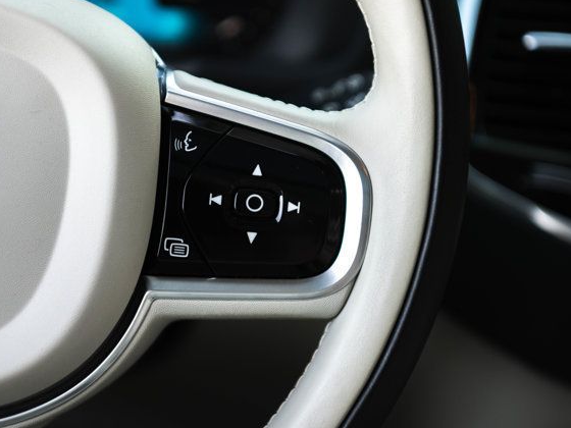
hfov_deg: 25.3
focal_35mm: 77
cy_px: 213
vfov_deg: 19.1
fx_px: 1270
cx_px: 250
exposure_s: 1/320
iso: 1000
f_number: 4
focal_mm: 70
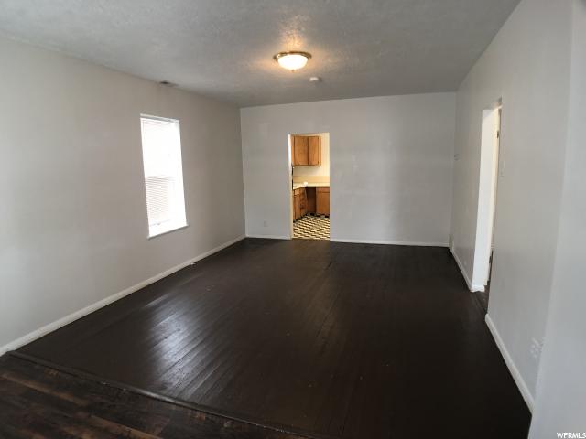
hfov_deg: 63.4
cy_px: 220
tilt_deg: -9.7
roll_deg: +1.5
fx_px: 474
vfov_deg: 49.7
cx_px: 293
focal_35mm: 28
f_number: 1.8
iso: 40
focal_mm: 3.99
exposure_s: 1/24
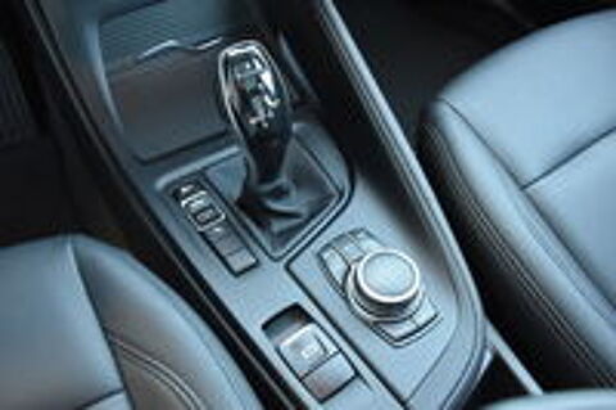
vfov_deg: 43.5
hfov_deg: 62.0
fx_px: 513
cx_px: 308
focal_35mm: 30
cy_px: 205
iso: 1600
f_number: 3.5
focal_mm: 20
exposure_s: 1/60
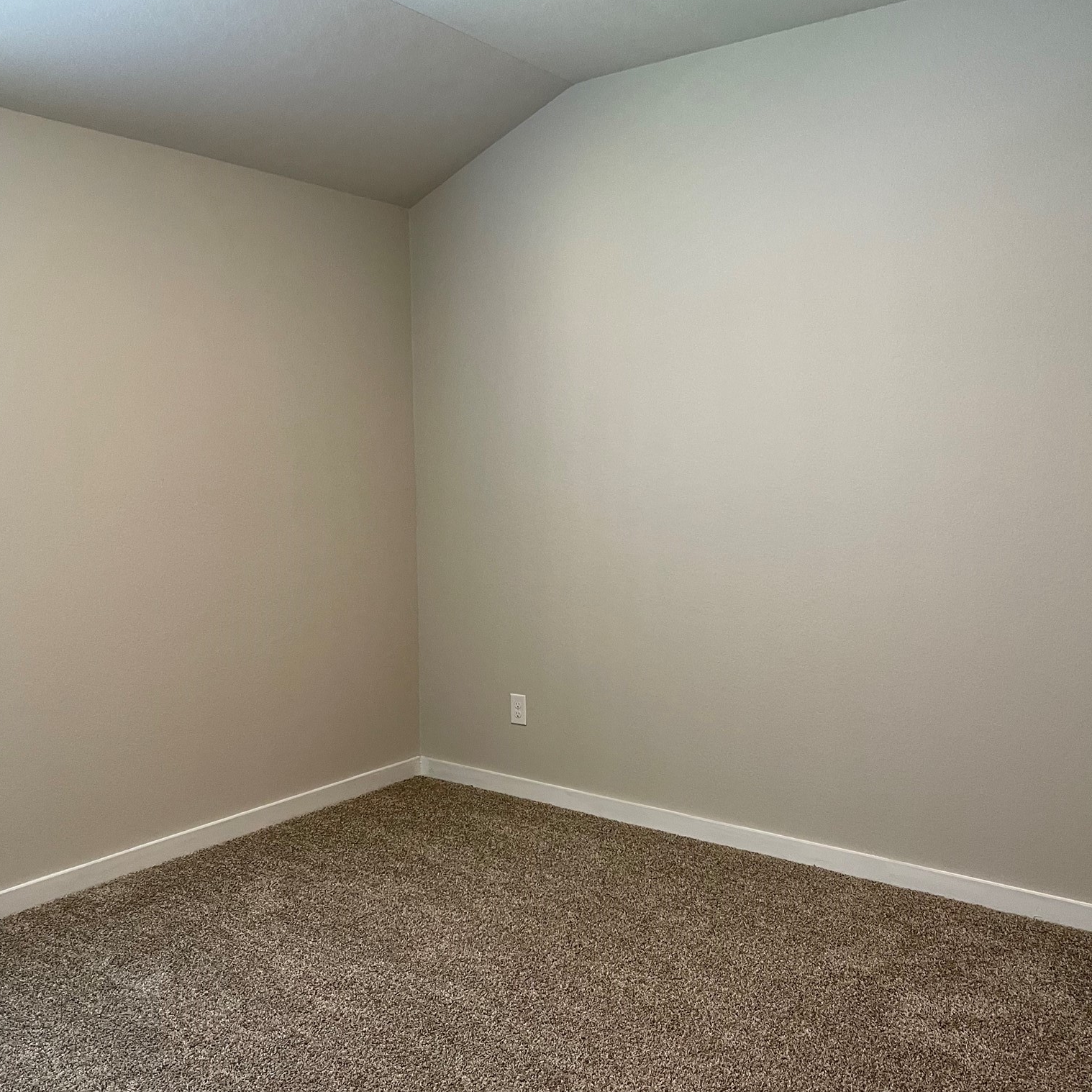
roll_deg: +0.8
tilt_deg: -6.4
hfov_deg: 52.5
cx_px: 543
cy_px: 588
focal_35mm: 31
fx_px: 1106
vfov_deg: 52.5
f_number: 1.6
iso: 200
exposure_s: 1/60
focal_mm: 5.1
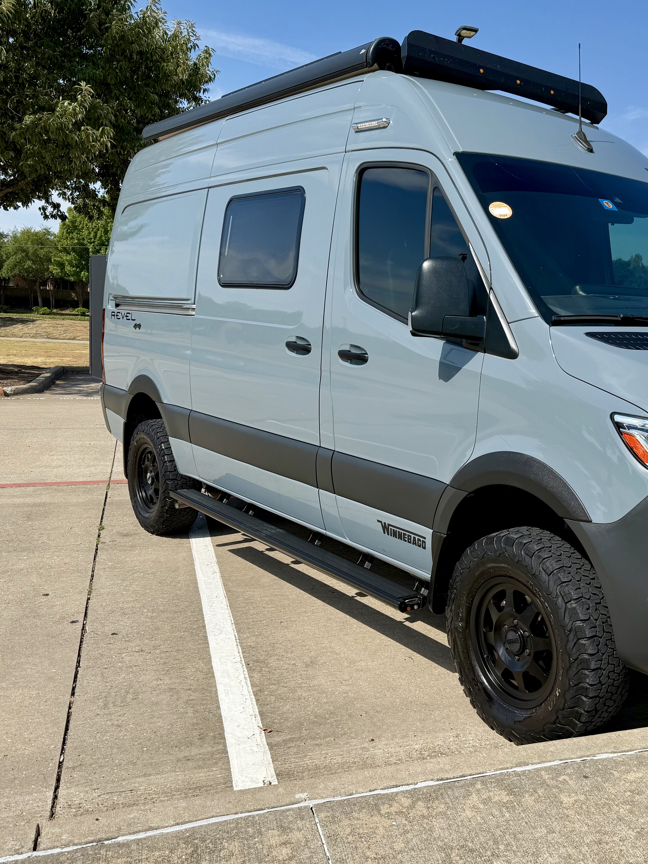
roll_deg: -3.7
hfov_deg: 41.5
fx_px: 824
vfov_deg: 55.3
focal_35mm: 33
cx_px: 496
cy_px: 420
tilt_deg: -6.9
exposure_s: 1/4673
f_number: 1.78
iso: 80
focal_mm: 6.76
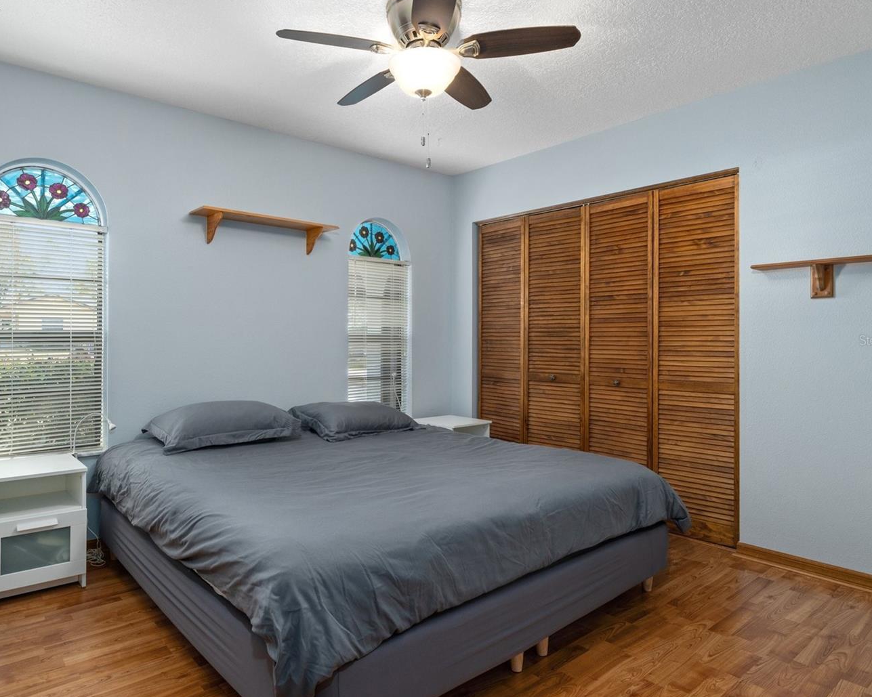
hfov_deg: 77.2
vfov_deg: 65.5
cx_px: 377
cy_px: 340
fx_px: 542
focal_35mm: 21
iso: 320
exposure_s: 1.3
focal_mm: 12
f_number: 8
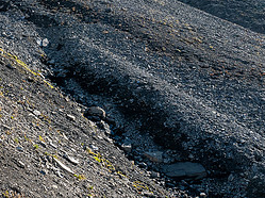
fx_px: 428
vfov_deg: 25.9
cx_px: 40
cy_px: 62
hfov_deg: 33.1
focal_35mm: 56
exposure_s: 1/200
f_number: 8
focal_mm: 12
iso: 200
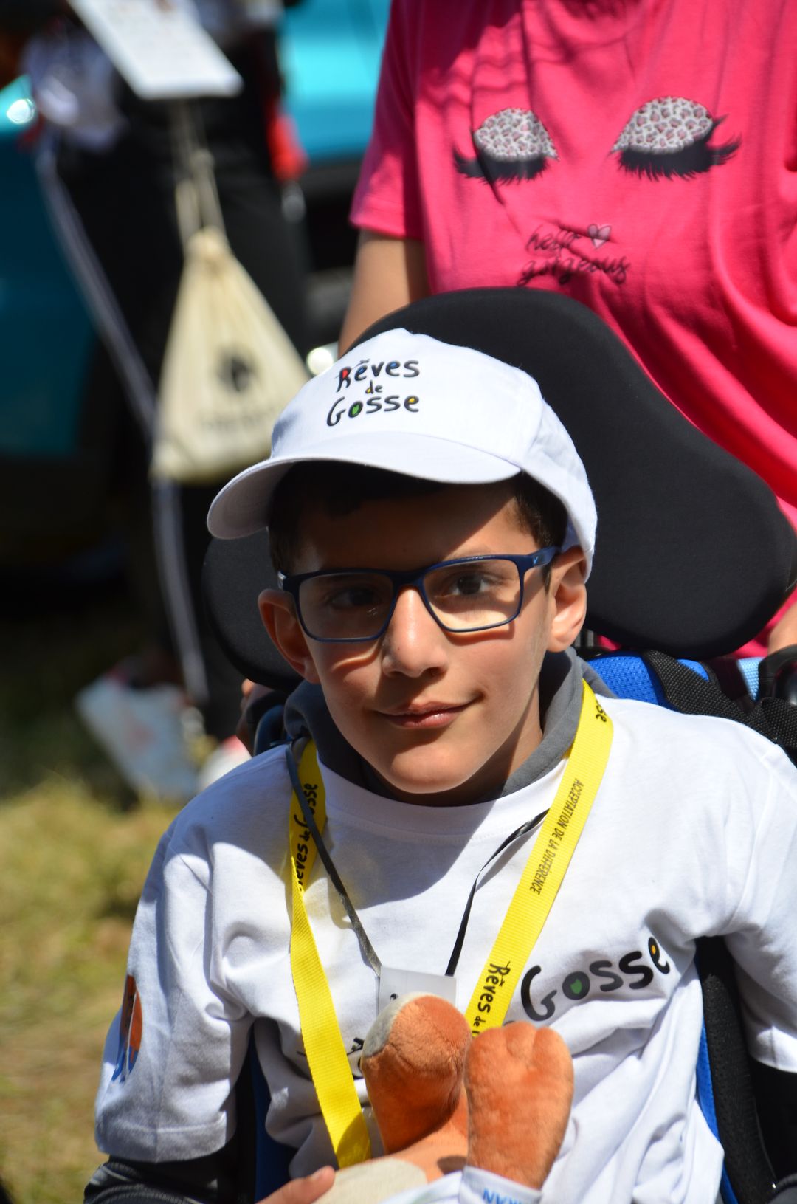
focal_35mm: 218
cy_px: 602
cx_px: 398
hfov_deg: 6.3
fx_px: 7256
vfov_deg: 9.5
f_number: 5.6
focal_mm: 145
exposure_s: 1/2000
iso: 320
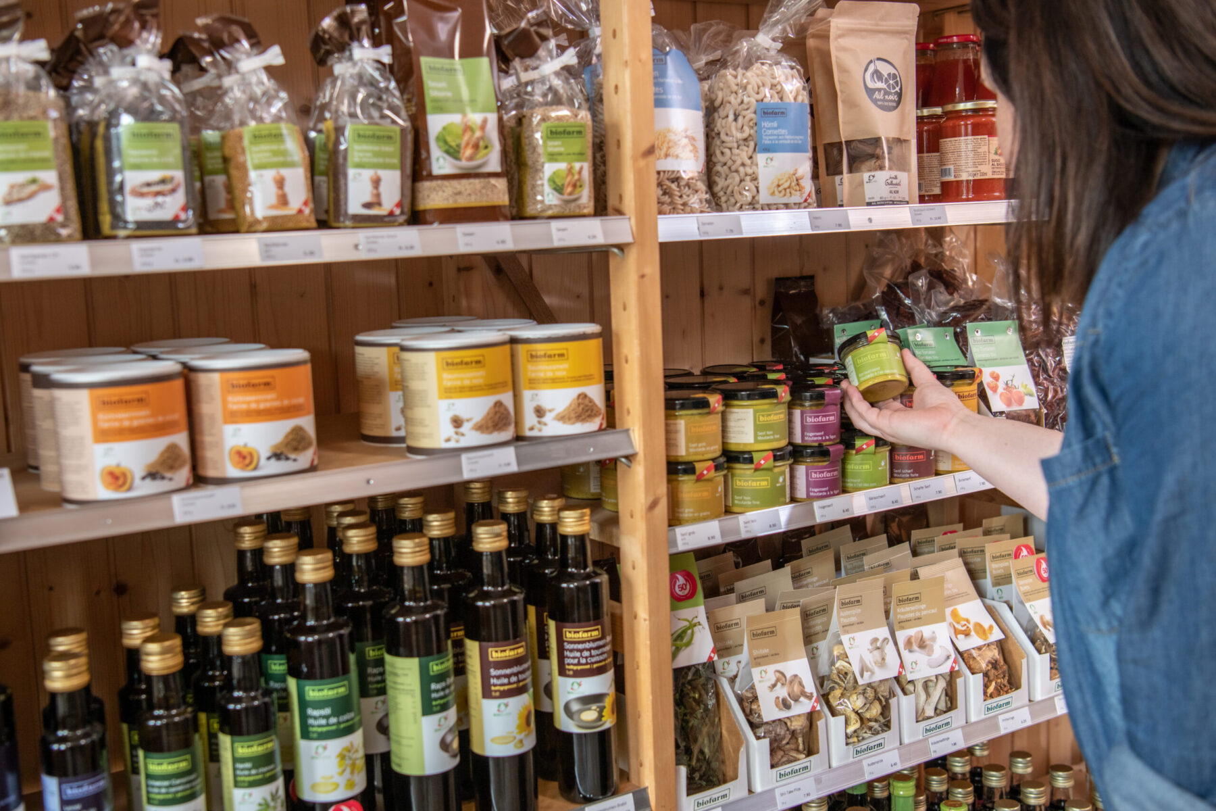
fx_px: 1148
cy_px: 406
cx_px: 608
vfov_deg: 38.9
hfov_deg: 55.8
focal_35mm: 34
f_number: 3.5
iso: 250
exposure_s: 1/125
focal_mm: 34
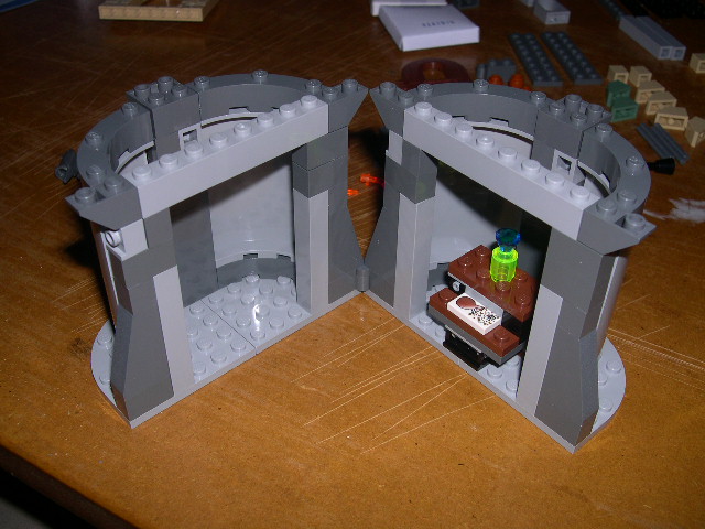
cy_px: 264
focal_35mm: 38
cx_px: 352
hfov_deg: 49.0
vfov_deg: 37.7
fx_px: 774
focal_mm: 8
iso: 100
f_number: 7.6
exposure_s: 1/60
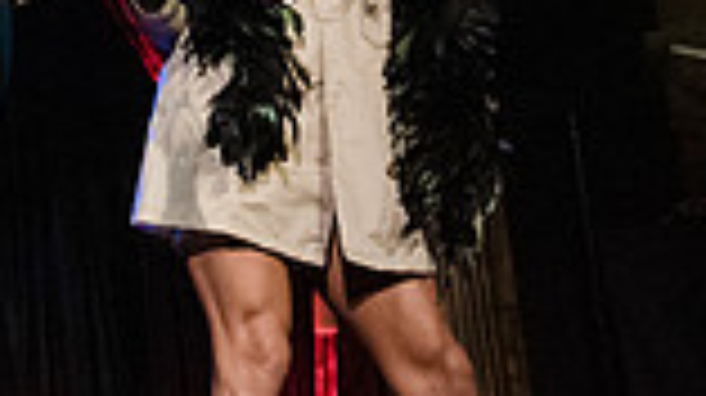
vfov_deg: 12.6
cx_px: -400
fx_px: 1758
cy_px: -52
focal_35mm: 94
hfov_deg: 19.4
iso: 5000
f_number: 3.5
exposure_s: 1/320
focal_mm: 24
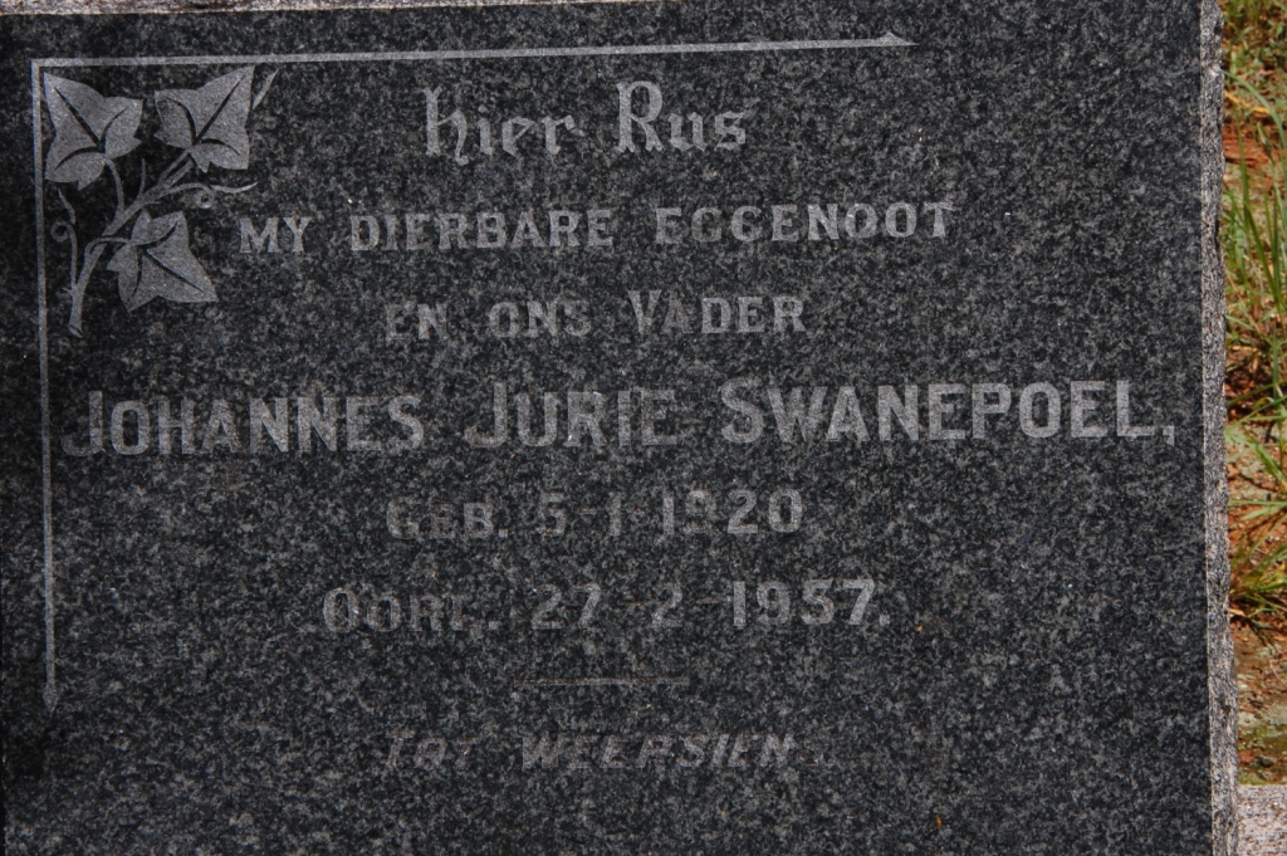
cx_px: 644
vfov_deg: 9.9
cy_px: 428
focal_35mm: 138
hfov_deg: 14.9
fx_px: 4929
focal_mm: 92
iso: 400
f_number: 18
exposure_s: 1/160
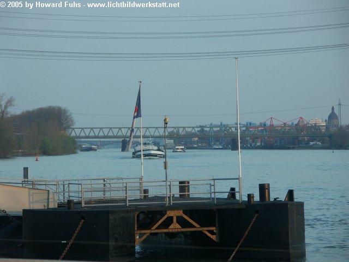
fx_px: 1926
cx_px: 174
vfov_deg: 7.8
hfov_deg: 10.4
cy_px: 131
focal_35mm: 191
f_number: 3.5
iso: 100
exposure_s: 1/250
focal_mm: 48.46
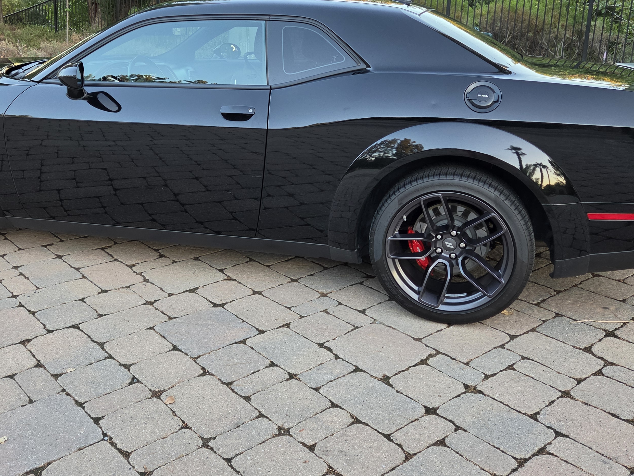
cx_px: 284
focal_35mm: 37
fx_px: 678
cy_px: 180
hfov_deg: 50.0
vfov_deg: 38.4
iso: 125
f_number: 1.8
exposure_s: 1/180
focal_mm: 5.4
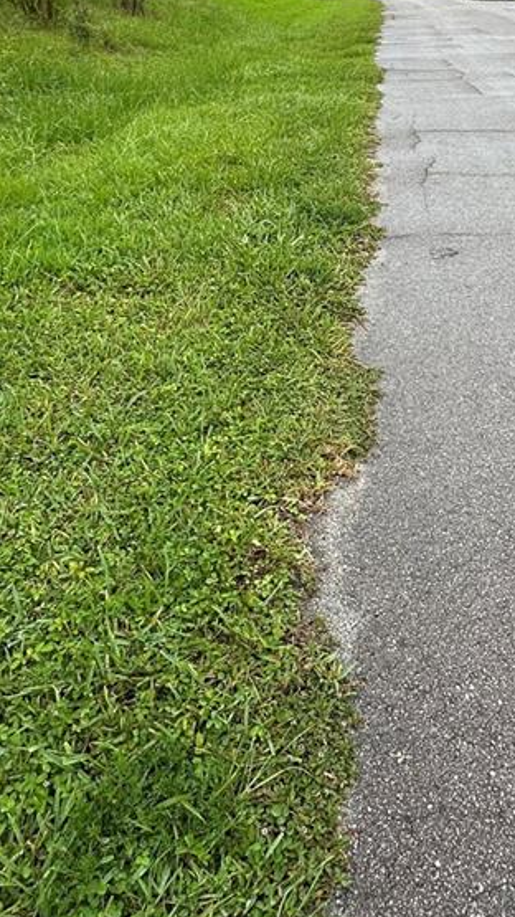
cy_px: 208
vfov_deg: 56.0
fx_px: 802
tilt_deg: -15.7
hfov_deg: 35.0
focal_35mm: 33
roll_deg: -0.9
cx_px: 371
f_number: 2.2
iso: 40
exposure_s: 1/491
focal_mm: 2.22
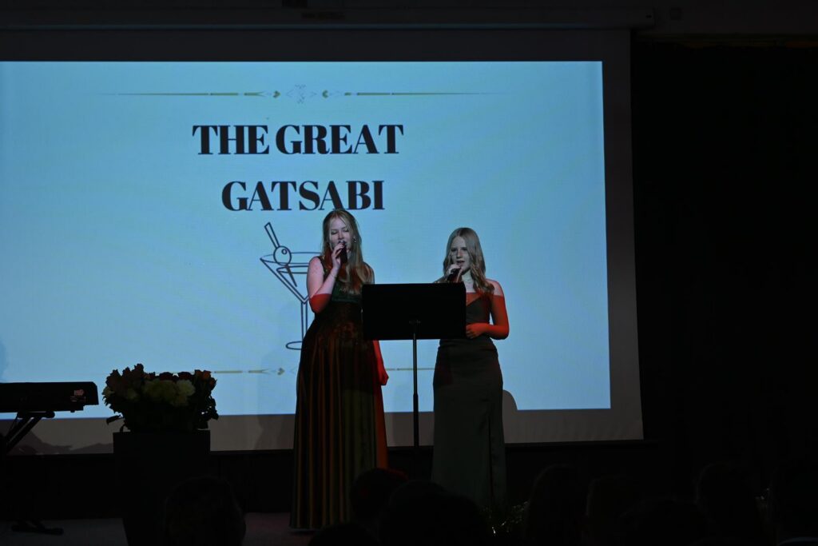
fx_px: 1704
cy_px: 273
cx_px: 409
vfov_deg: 18.2
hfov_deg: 27.0
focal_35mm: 75
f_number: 8
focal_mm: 50
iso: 1000
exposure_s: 1/60
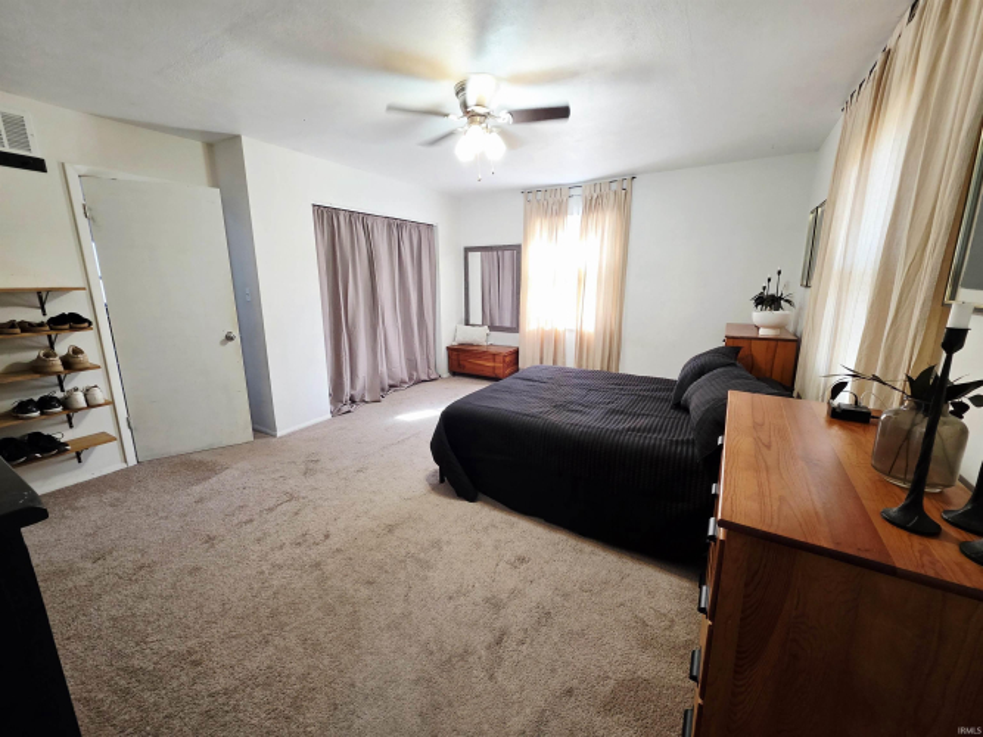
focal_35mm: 13
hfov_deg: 106.2
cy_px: 368
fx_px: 369
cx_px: 492
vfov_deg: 89.9
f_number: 1.9
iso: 160
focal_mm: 2.2
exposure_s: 1/60.2
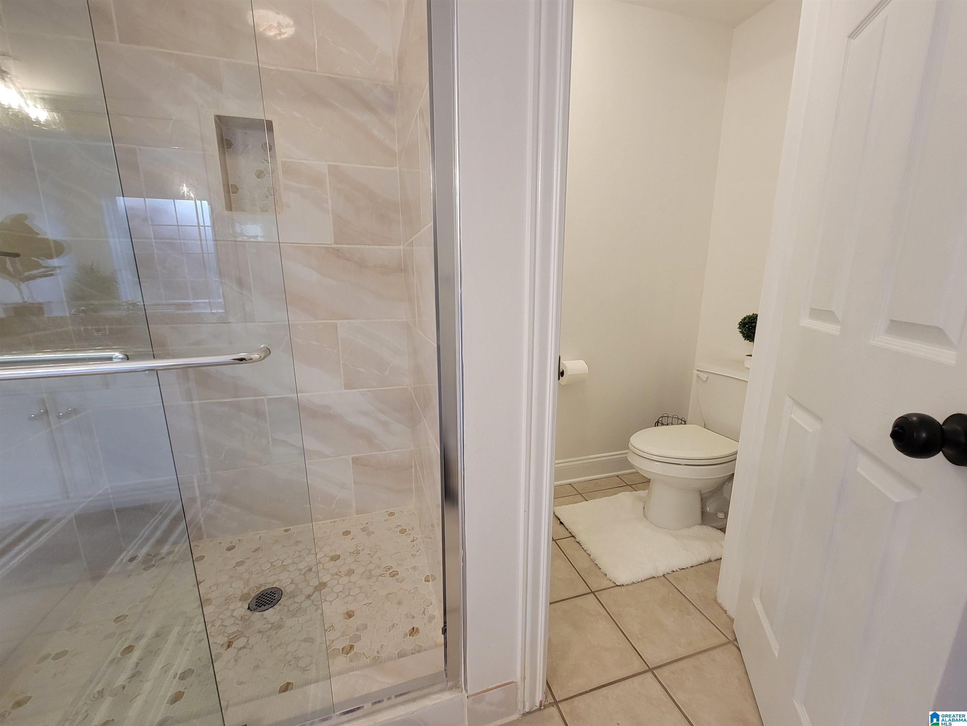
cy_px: 363
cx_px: 484
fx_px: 363
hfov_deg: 106.2
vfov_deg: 89.9
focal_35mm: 13
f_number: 2.2
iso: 250
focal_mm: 2.2
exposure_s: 1/60
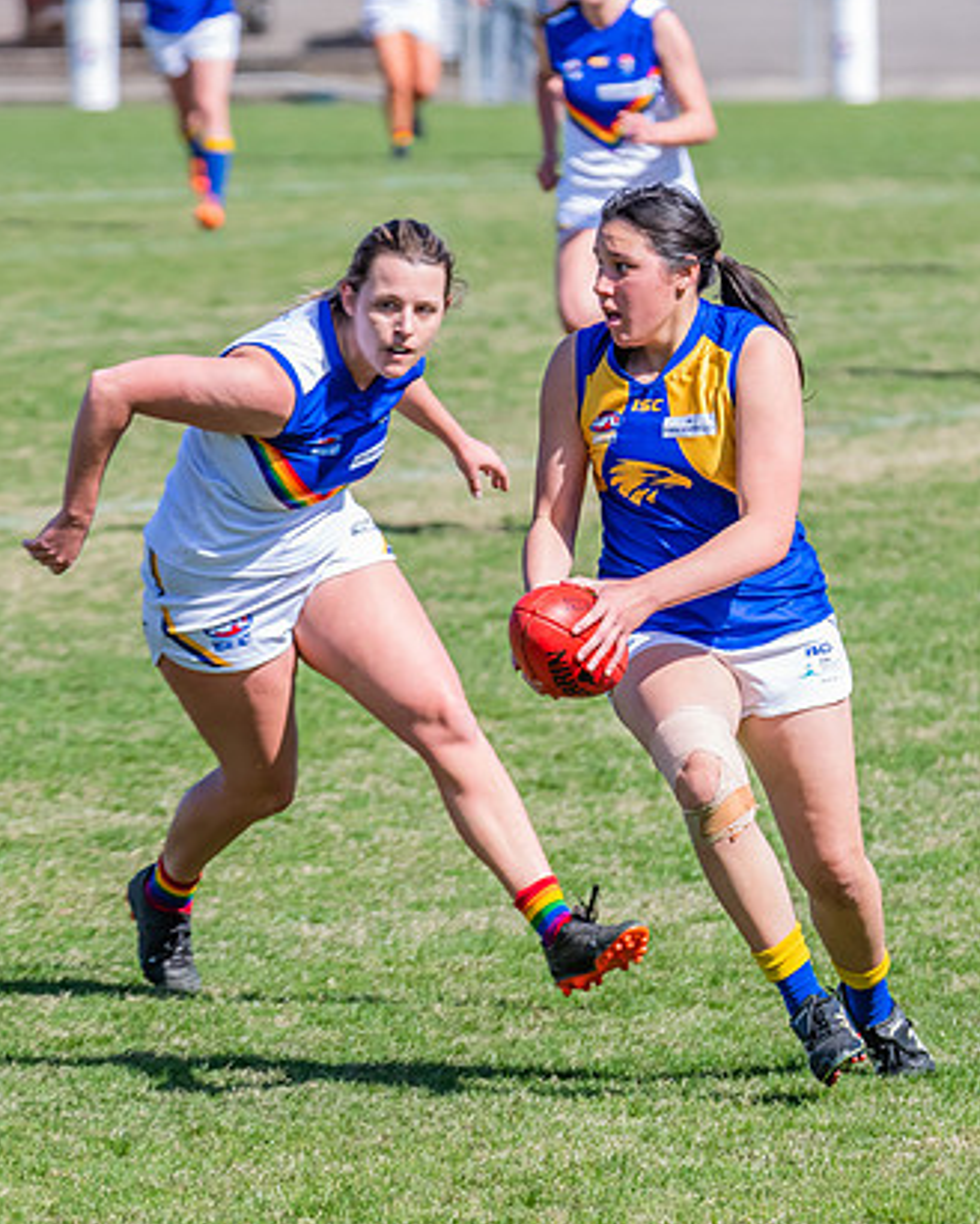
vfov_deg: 4.0
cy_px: 755
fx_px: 17432
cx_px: 778
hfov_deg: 3.2
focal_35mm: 481
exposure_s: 1/1600
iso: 800
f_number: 8
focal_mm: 260
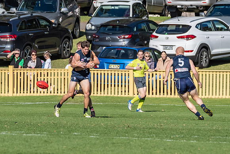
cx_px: 92
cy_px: 86
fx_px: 4491
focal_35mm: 703
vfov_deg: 2.0
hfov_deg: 2.9
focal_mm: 350
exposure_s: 1/4000
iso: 800
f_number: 10
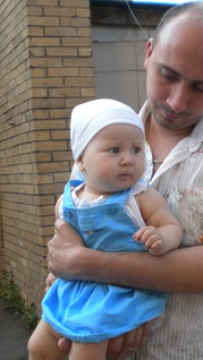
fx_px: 516
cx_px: 143
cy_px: 205
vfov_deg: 38.4
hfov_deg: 22.1
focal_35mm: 54
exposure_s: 1/443
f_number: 3.1
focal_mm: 6.3
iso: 252
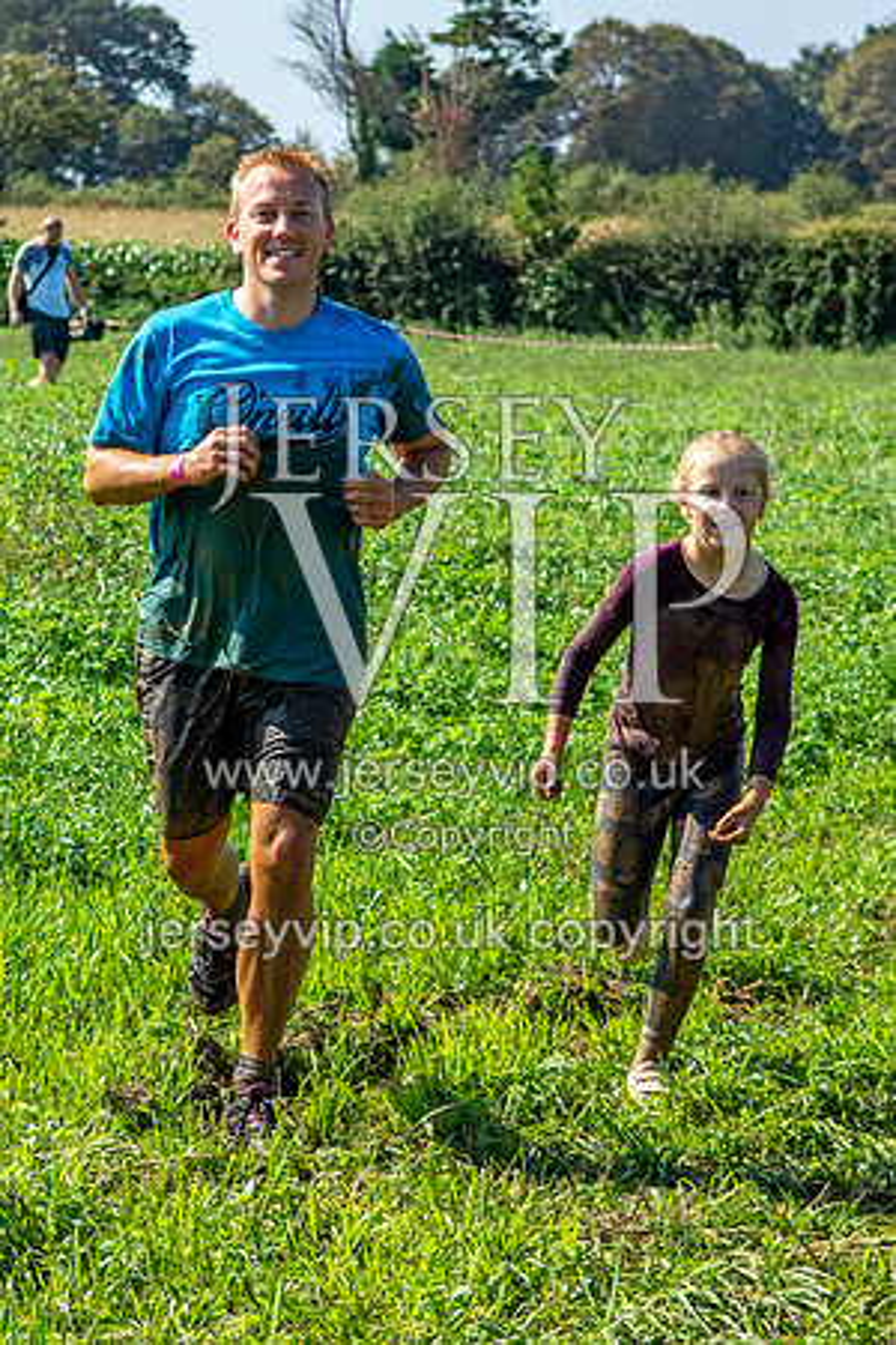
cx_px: 308
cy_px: 599
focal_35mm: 164
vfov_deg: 12.5
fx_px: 6137
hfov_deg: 8.3
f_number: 4
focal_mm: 55
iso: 100
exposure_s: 1/2000
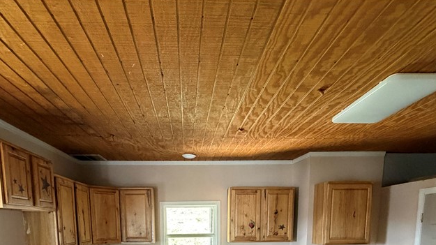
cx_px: 200
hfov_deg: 73.9
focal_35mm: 25
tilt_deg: -8.8
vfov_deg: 38.6
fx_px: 289
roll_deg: +1.4
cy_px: 265
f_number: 2.2
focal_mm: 2.22
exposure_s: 1/60
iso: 640
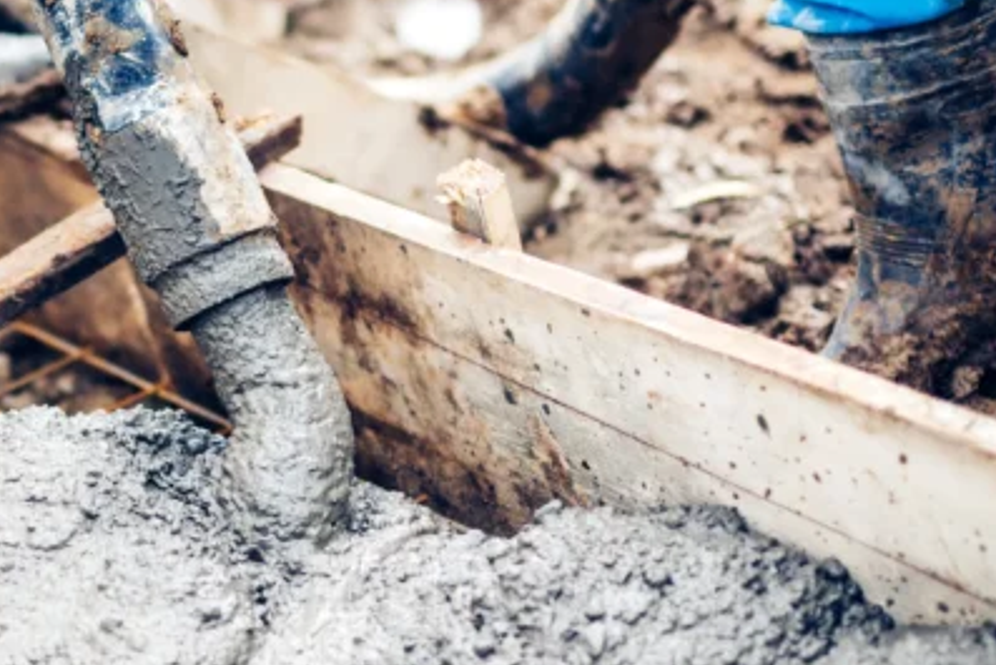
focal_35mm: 129
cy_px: 299
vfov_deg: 10.6
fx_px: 3570
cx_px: 125
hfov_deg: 15.7
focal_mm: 50
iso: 250
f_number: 1.4
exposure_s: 1/1600
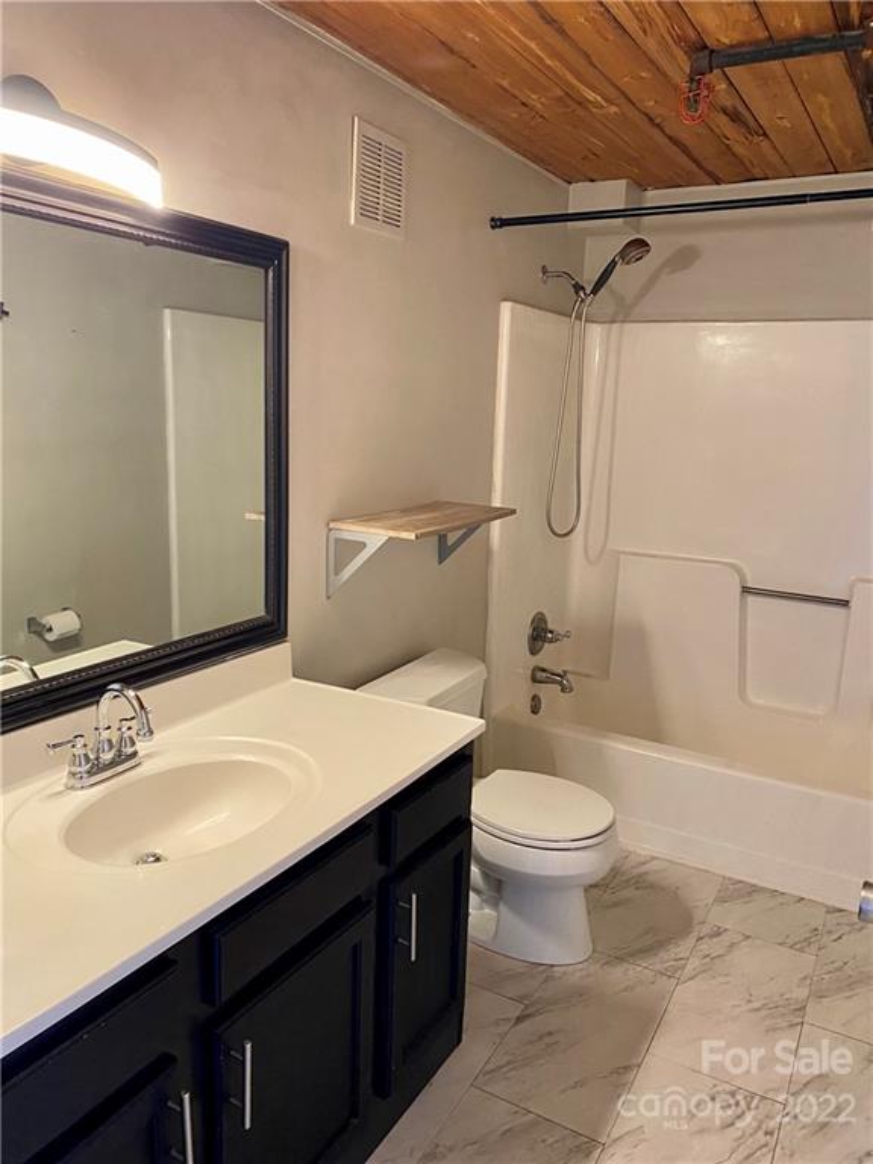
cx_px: 436
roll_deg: -2.5
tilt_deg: -11.0
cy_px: 582
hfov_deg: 53.1
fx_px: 874
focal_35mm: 26
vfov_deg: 67.3
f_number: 1.8
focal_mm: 4.25
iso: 320
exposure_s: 1/60
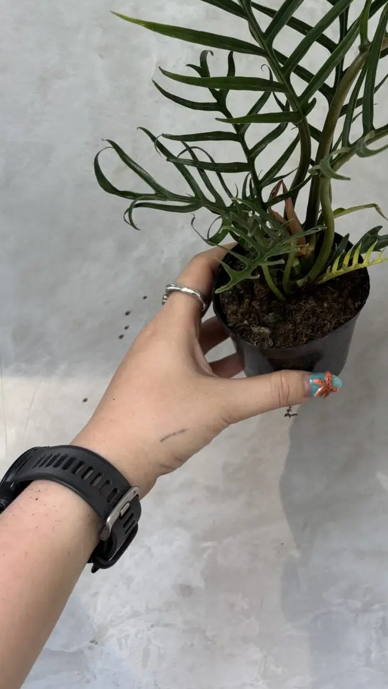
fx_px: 859
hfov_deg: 24.7
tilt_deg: -4.2
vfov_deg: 41.8
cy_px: 135
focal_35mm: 47
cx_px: 350
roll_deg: -1.3
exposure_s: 1/128
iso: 32
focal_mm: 5.96
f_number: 1.6
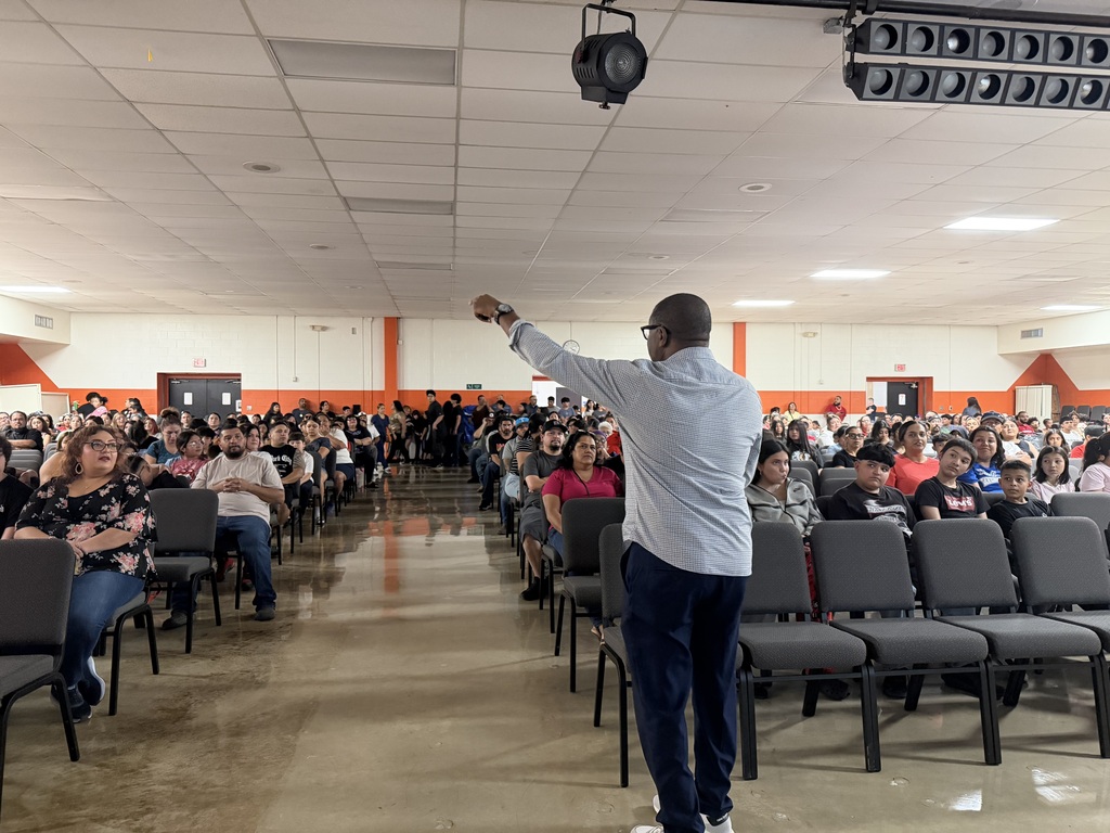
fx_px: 770
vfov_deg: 56.8
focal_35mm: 24
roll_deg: -0.5
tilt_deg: -0.8
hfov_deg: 71.6
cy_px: 416
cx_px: 555
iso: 800
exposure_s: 1/40
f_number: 1.78
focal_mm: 6.76
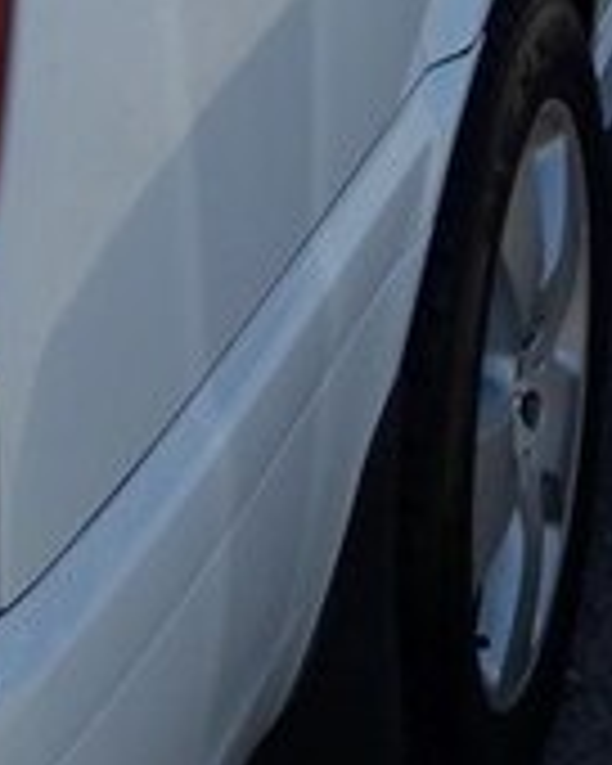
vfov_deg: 16.7
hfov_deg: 14.5
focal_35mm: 106
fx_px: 2400
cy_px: -335
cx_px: 194
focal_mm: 3.7
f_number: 1.9
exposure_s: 1/1403
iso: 40
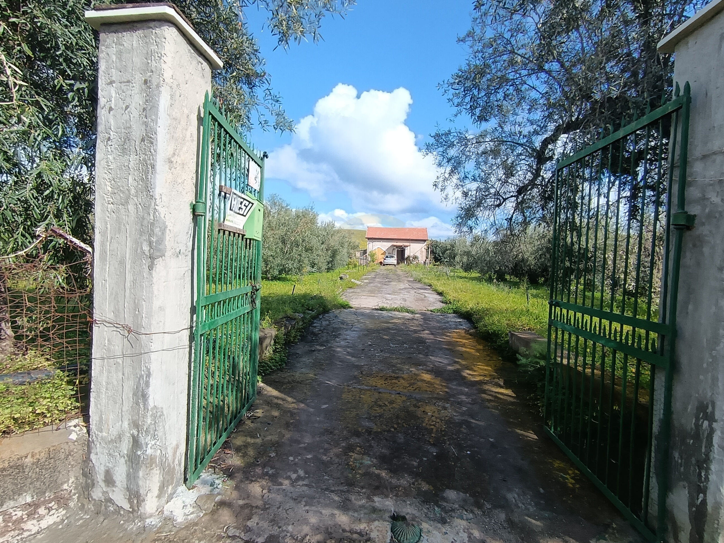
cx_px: 362
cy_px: 272
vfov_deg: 74.7
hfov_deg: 91.0
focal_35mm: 17
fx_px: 356
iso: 103
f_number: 2.2
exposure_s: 1/665
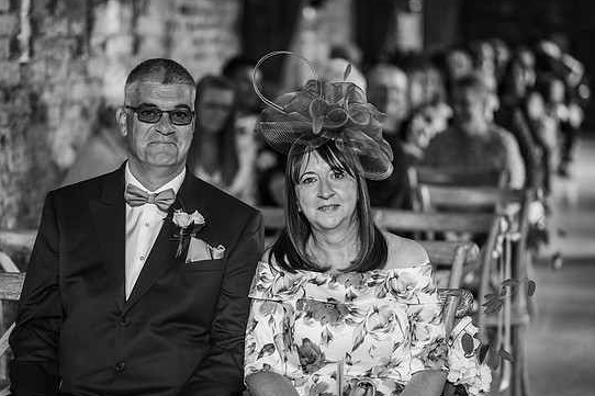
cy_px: 208
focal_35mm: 91
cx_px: 293
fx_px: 1503
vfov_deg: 15.0
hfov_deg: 22.4
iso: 450
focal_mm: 85
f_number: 1.8
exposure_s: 1/200
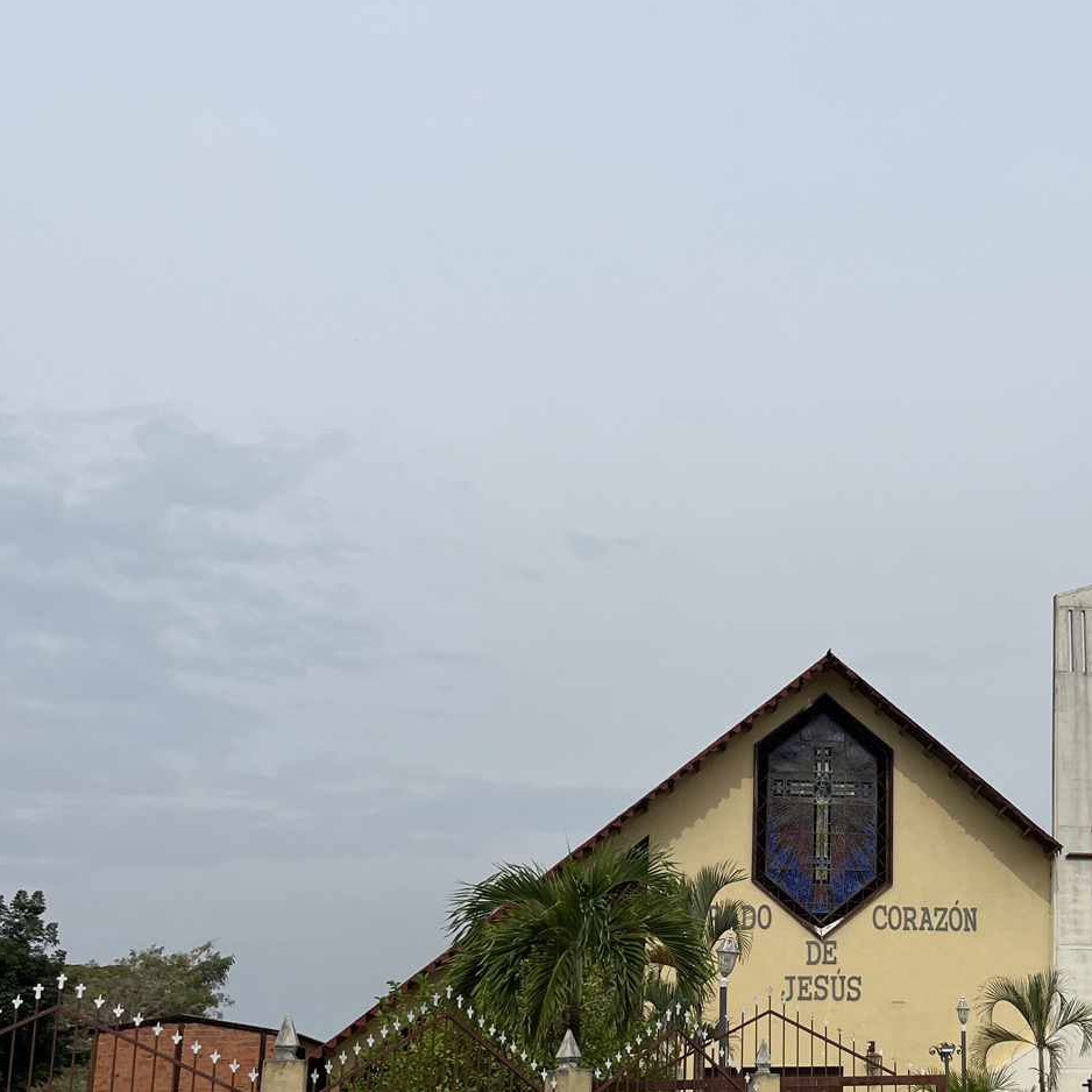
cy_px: 721
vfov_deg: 34.4
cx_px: 957
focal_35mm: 49
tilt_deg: +11.3
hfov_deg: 33.1
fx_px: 1749
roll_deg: -1.8
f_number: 1.6
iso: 50
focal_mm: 5.1
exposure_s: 1/7353
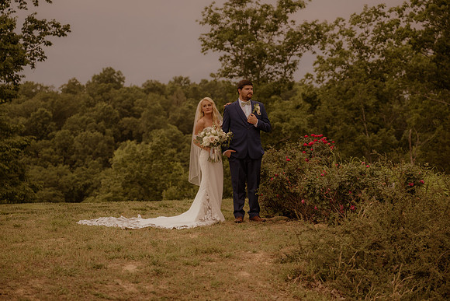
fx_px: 875
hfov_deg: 28.8
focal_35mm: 70
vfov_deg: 19.5
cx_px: 225
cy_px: 150
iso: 1000
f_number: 3.2
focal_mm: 70
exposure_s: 1/1250
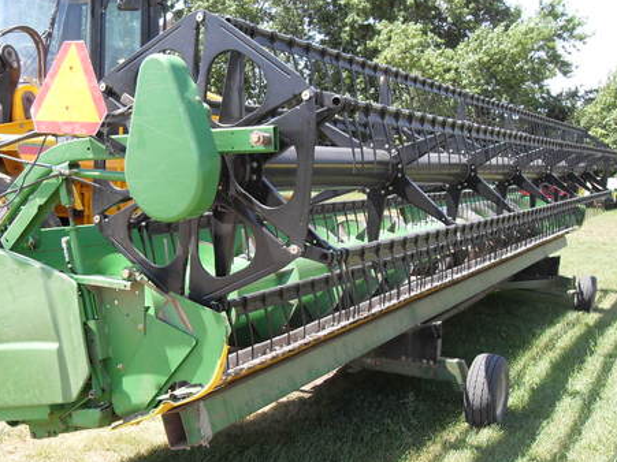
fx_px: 731
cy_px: 253
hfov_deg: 45.8
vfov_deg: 35.1
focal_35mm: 41
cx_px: 300
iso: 80
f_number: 2.8
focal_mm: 6.3
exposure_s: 1/250
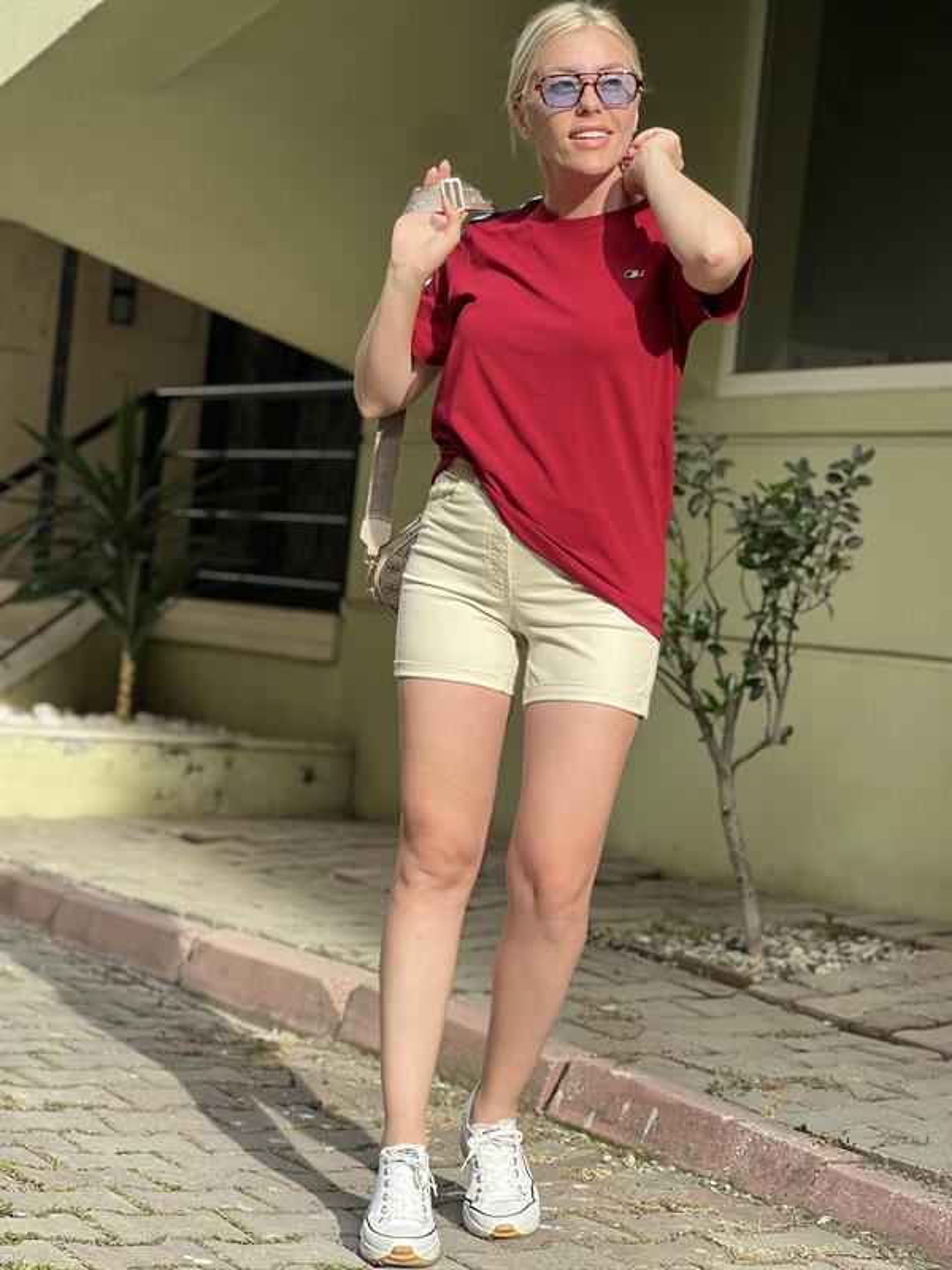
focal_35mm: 77
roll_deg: -6.6
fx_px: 2824
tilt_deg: +1.1
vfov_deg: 25.3
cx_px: 476
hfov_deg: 19.1
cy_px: 635
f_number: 2.8
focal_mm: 9
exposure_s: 1/121
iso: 32
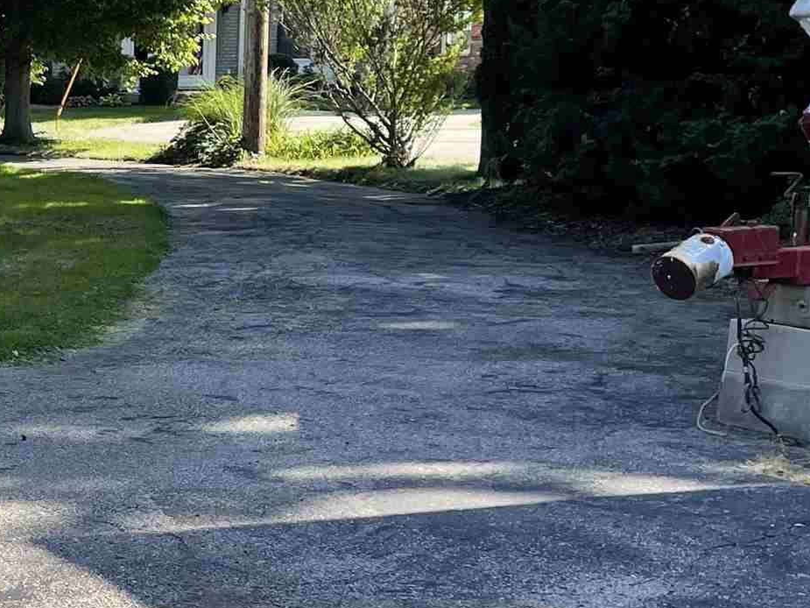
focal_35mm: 83
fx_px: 1942
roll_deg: +0.0
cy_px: 305
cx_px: -345
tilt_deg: -8.3
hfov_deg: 20.7
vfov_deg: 17.8
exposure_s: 1/1456
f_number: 1.6
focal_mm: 5.1
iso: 32
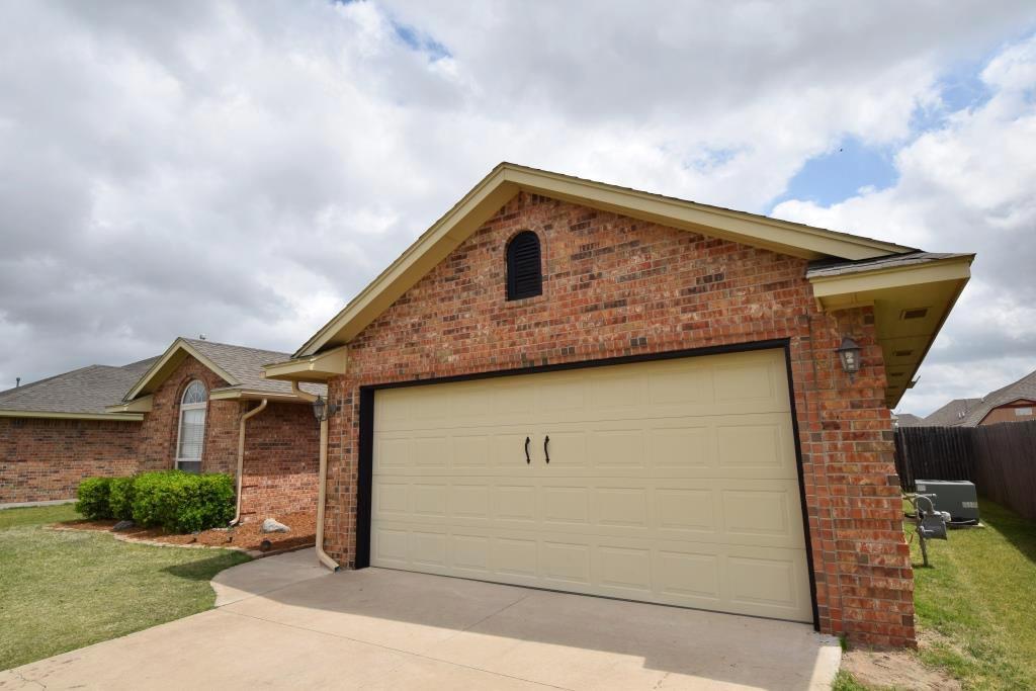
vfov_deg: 63.2
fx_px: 561
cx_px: 518
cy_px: 346
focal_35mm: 20
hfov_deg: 85.4
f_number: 10
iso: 200
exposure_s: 1/400
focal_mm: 13
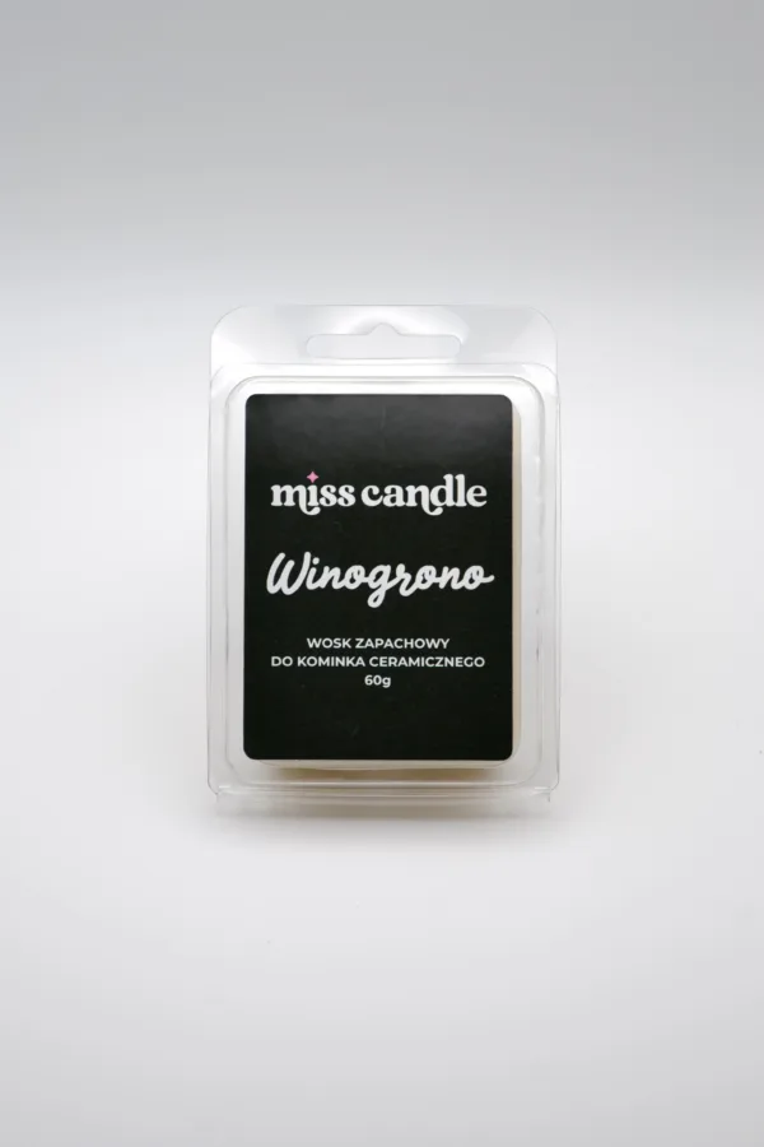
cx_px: 382
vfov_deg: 24.6
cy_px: 574
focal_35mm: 82
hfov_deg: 16.6
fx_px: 2626
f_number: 5.6
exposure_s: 1/50
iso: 100
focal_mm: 55
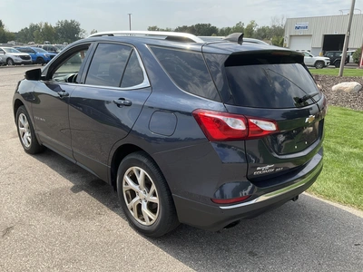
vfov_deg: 48.2
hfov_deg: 61.7
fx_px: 304
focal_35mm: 29
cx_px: 182
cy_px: 136
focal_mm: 3
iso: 25
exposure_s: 1/1144
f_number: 1.8
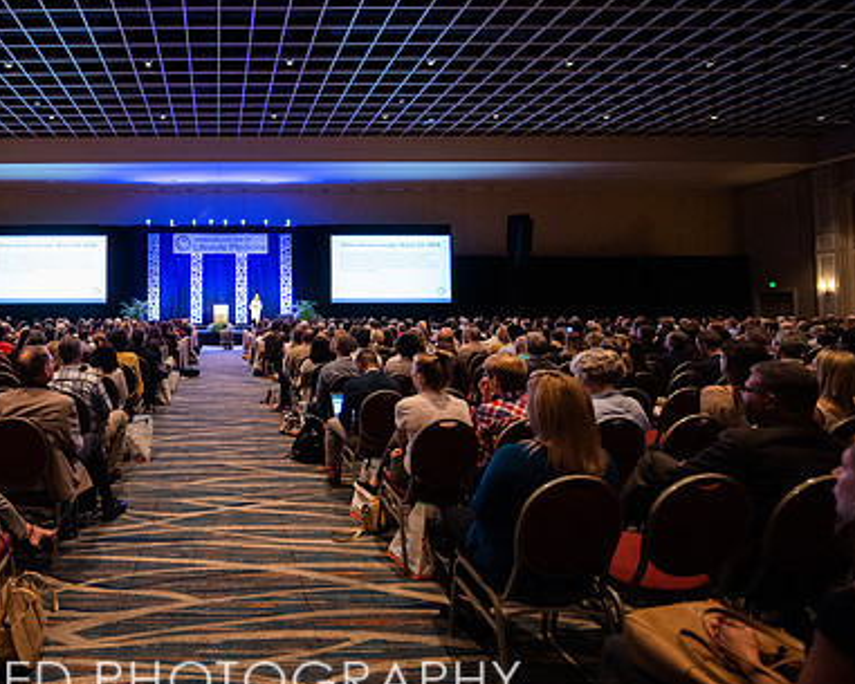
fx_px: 506
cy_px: 290
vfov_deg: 67.7
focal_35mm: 20
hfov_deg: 74.5
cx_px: 211
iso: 2000
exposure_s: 1/160
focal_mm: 14
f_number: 2.8
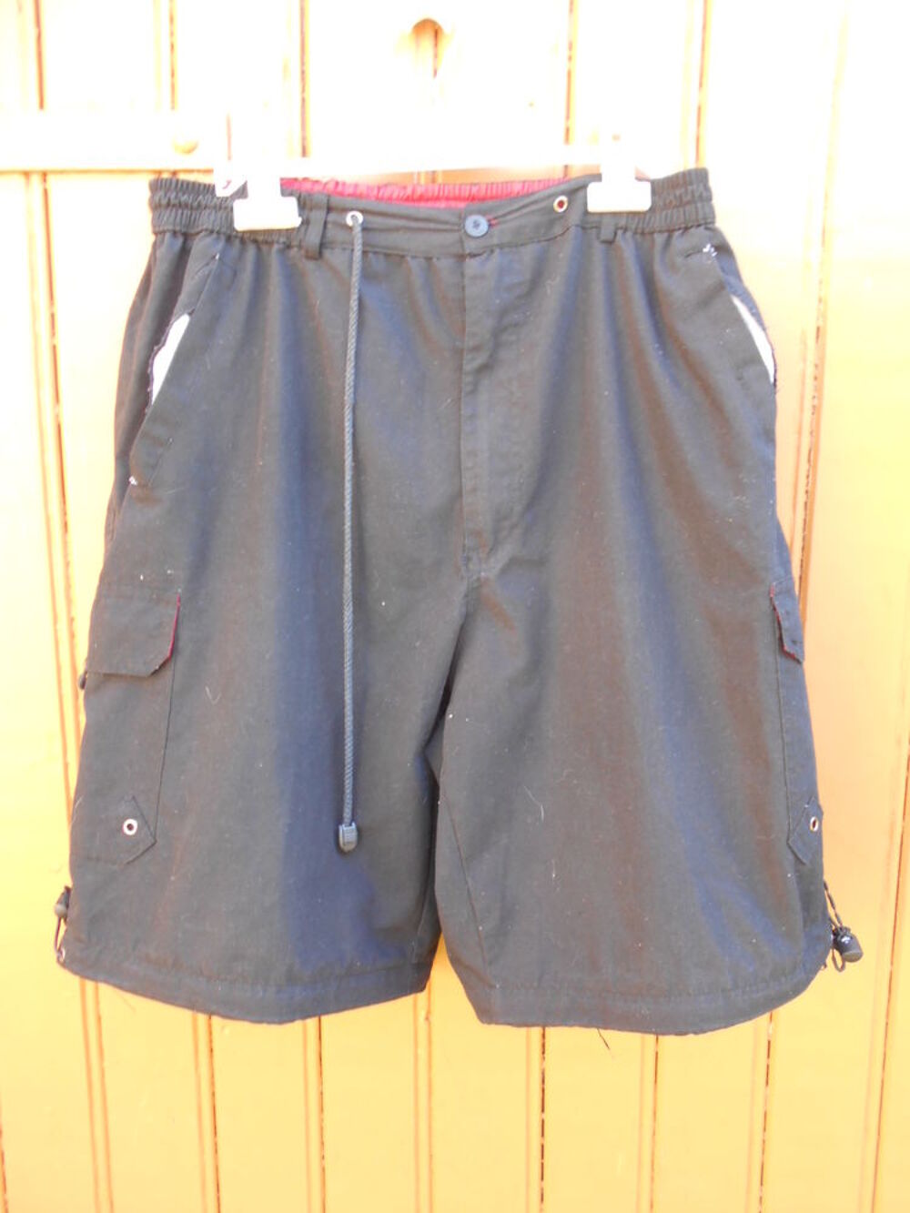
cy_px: 606
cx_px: 455
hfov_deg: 53.1
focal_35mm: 26
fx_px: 911
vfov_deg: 67.3
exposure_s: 1/30
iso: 160
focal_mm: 4.6
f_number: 3.2
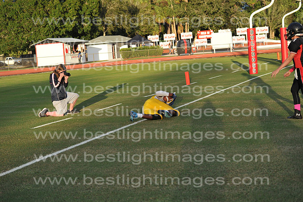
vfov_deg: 19.4
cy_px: 101
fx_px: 589
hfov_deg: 28.9
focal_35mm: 70
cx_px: 152
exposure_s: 1/2500
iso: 800
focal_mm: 70
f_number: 3.5
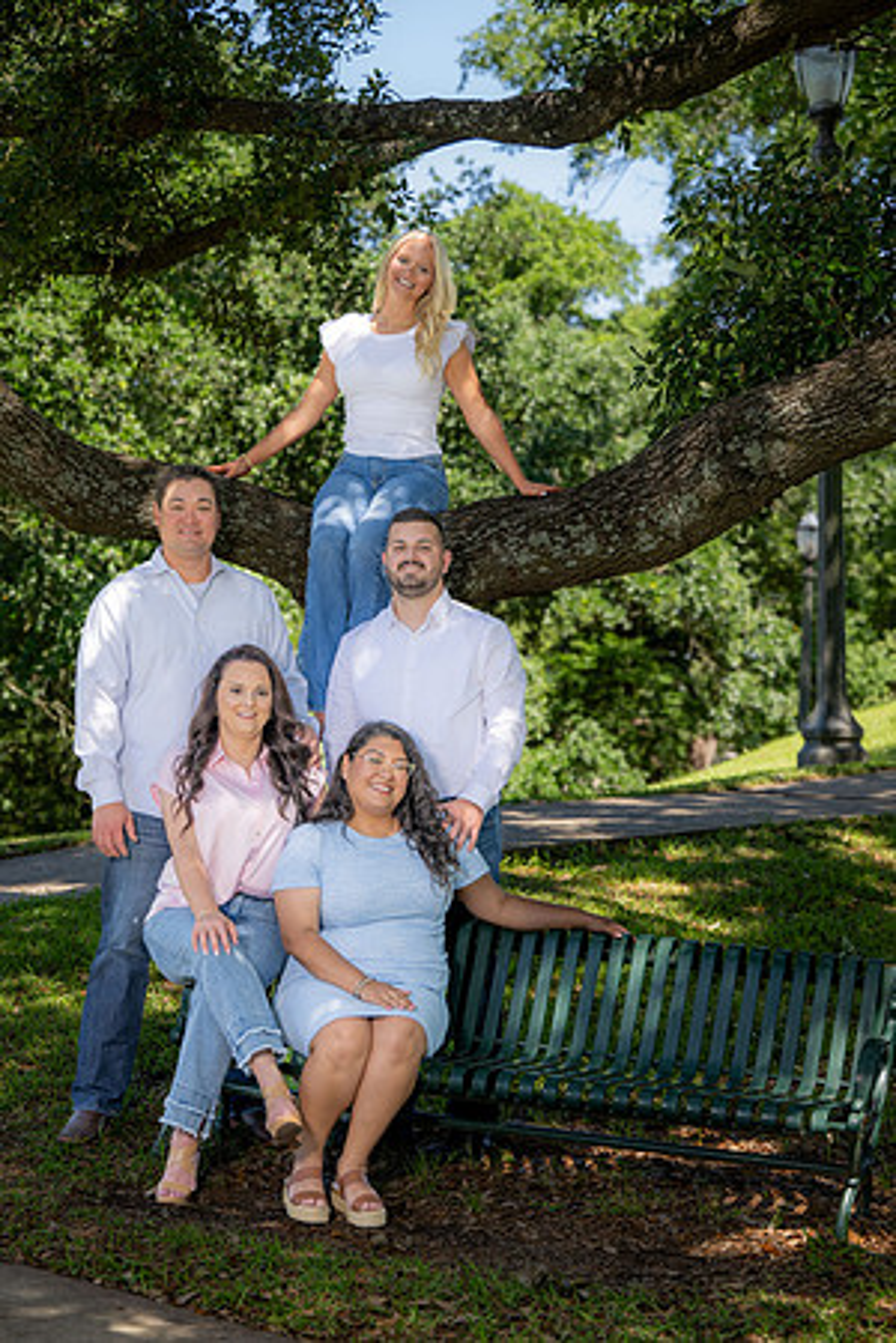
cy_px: 672
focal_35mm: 75
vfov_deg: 27.0
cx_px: 448
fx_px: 2800
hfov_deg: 18.2
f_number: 4
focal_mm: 75
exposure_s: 1/200
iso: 100
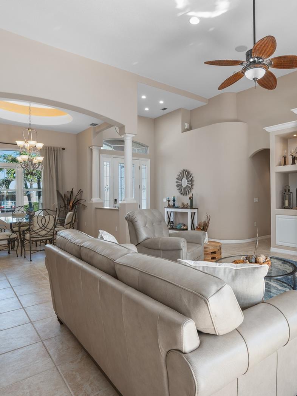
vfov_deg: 74.6
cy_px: 199
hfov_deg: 58.4
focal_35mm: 23
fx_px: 260
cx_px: 193
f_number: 7.1
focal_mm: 15.5
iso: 400
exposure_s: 1/13
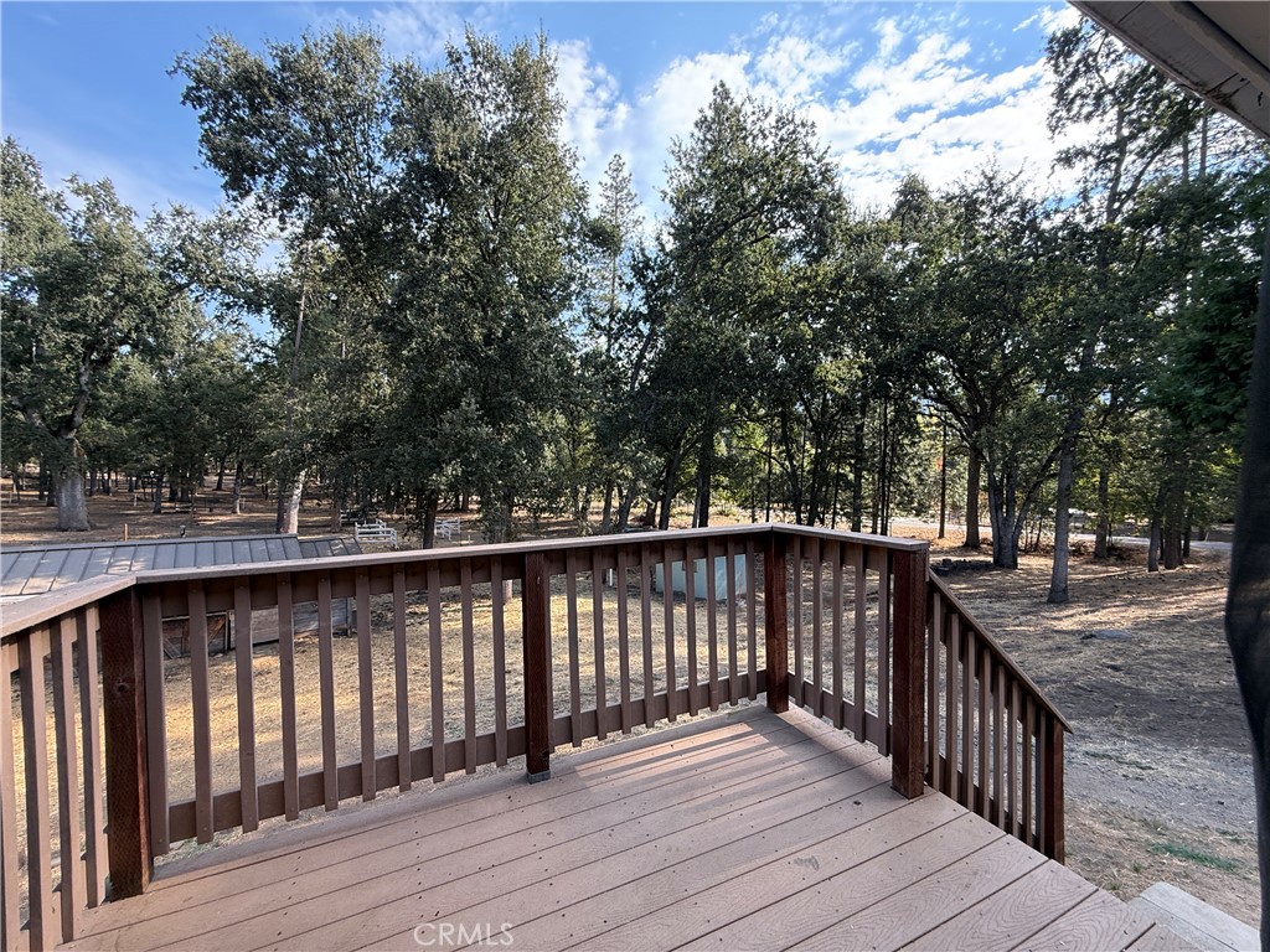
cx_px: 635
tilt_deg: -1.4
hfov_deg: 102.1
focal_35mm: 14
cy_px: 476
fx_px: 514
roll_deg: -0.7
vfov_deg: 85.7
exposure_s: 1/260
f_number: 2.2
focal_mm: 2.22
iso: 64
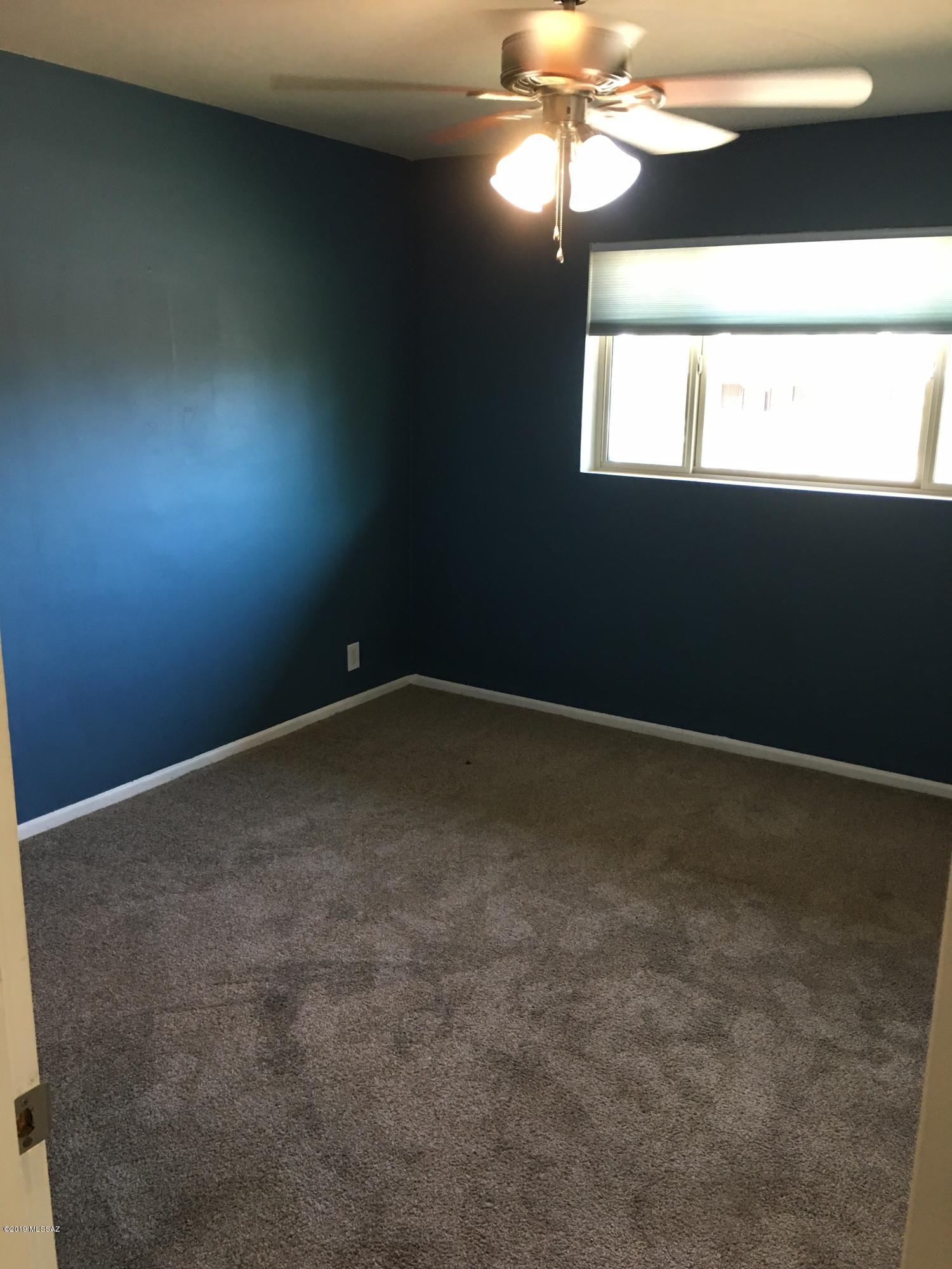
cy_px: 634
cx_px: 476
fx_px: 1063
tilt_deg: -13.1
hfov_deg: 48.2
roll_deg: -0.6
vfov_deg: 61.7
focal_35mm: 29
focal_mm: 4.15
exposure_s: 1/15
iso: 80
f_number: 2.2
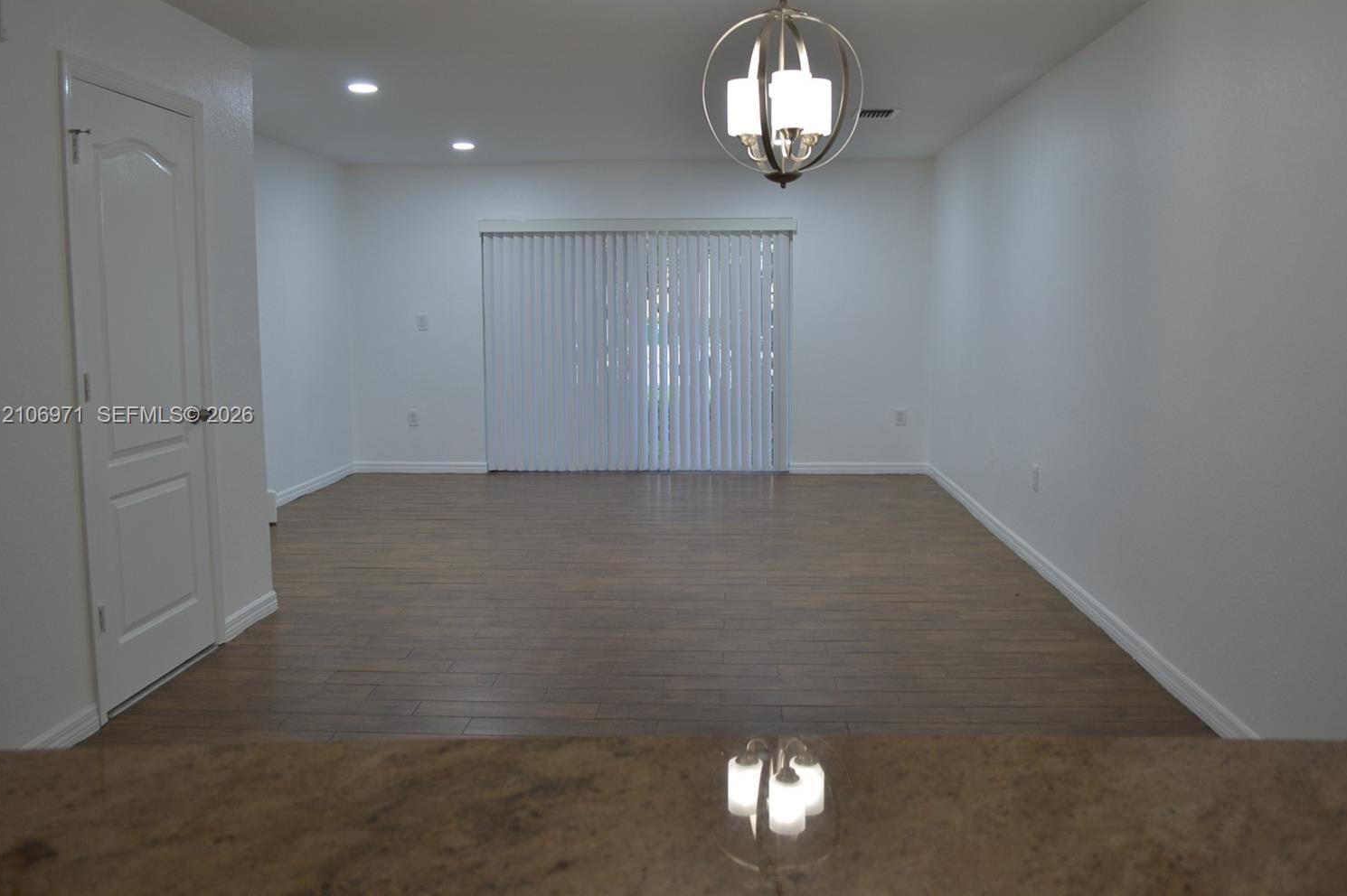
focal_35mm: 29
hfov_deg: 63.7
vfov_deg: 44.9
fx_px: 1085
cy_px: 416
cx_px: 695
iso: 200
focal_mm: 18
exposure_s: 1/25
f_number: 4
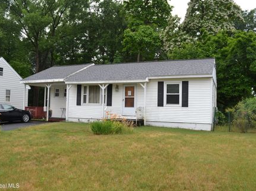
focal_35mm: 30
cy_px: 96
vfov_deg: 46.7
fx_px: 222
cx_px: 120
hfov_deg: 60.0
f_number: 5.6
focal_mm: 18
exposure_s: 1/125
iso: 100
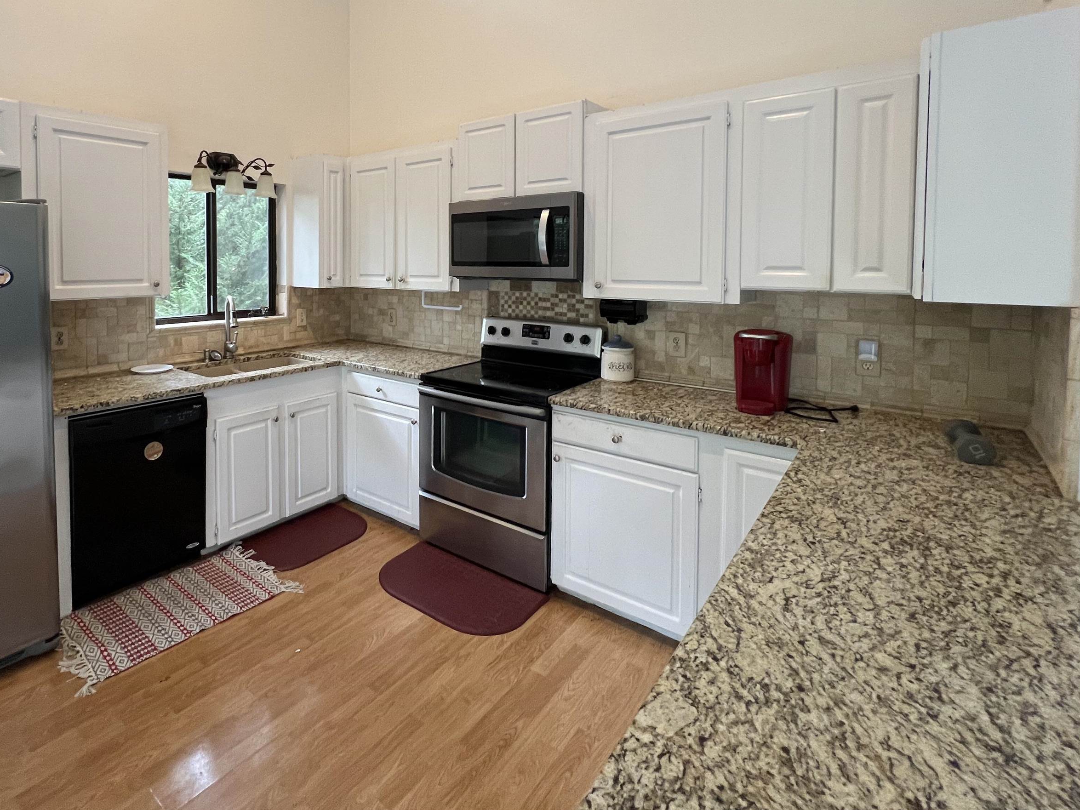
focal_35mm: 17
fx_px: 530
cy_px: 286
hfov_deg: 89.5
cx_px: 417
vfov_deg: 73.0
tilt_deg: -2.9
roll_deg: -0.1
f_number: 1.8
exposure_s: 1/60
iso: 200
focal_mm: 1.57
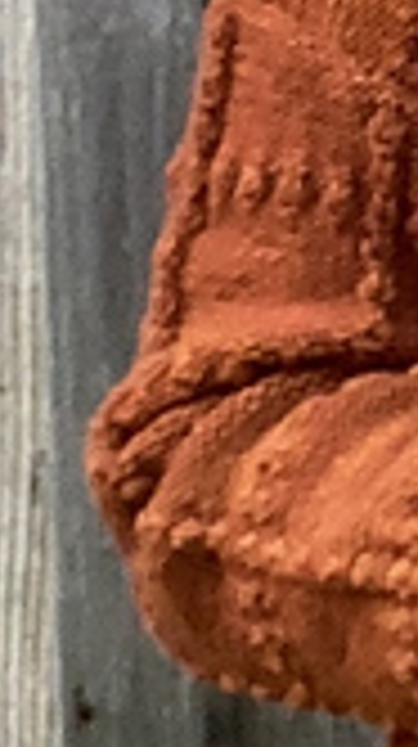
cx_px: 1011
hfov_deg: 8.7
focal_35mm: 126
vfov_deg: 16.4
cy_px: -130
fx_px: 2490
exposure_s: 1/60
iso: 160
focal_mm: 2.71
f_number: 2.2
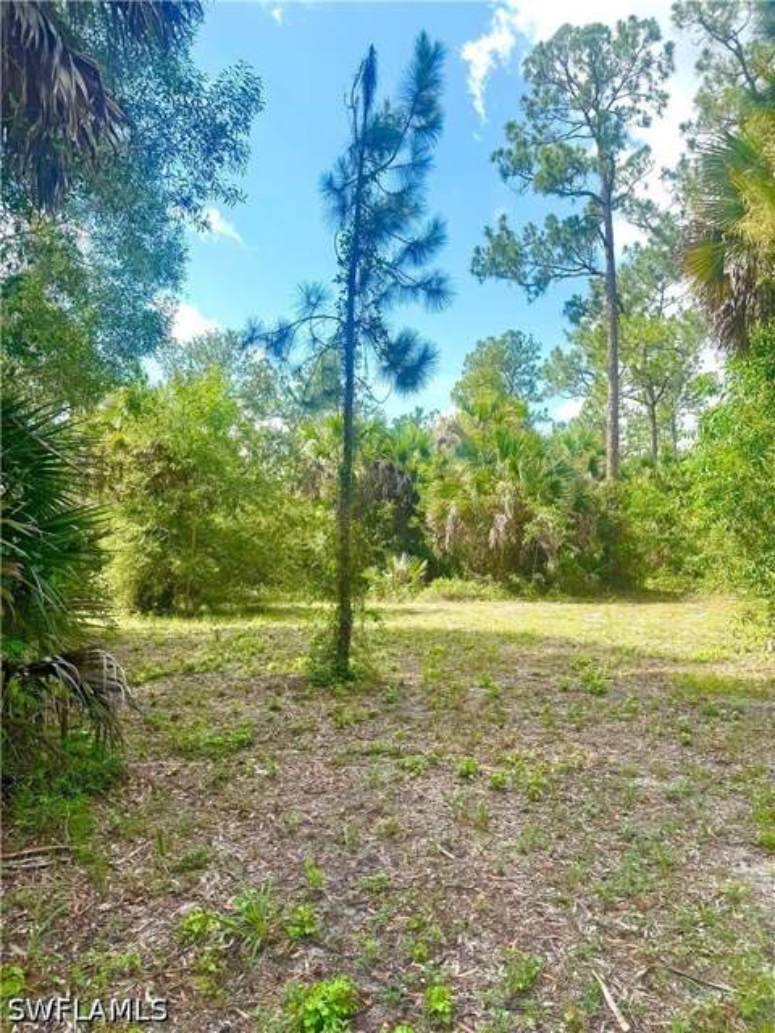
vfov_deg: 71.6
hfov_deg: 56.8
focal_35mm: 24
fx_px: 716
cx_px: 388
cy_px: 516
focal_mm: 6.76
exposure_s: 1/2105
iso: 80
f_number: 1.78
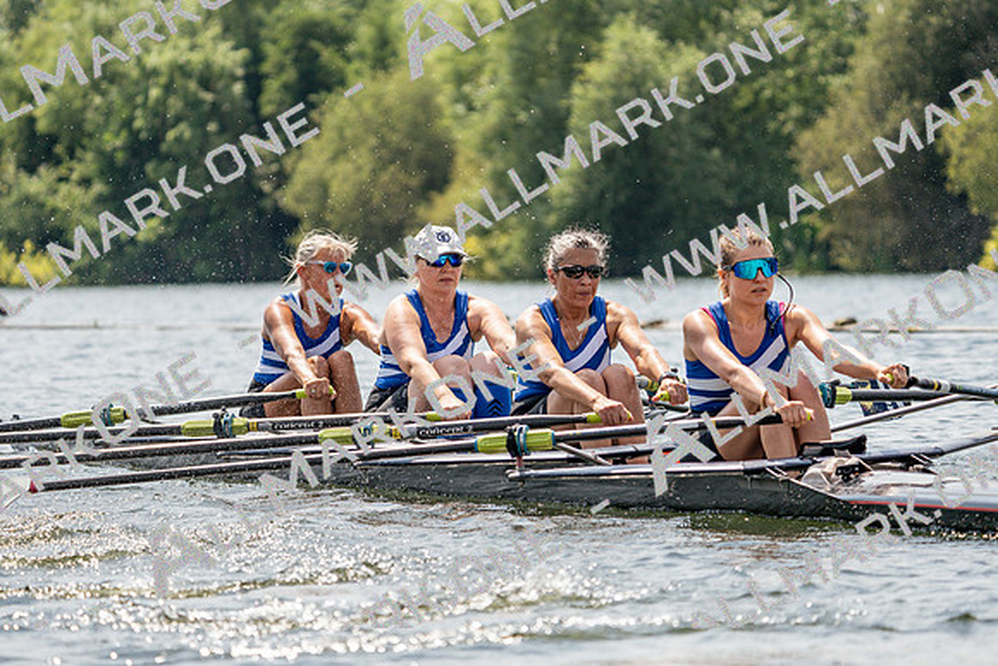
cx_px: 499
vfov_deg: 6.6
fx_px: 5795
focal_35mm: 209
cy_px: 333
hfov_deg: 9.8
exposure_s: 1/1600
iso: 250
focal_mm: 209
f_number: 5.6
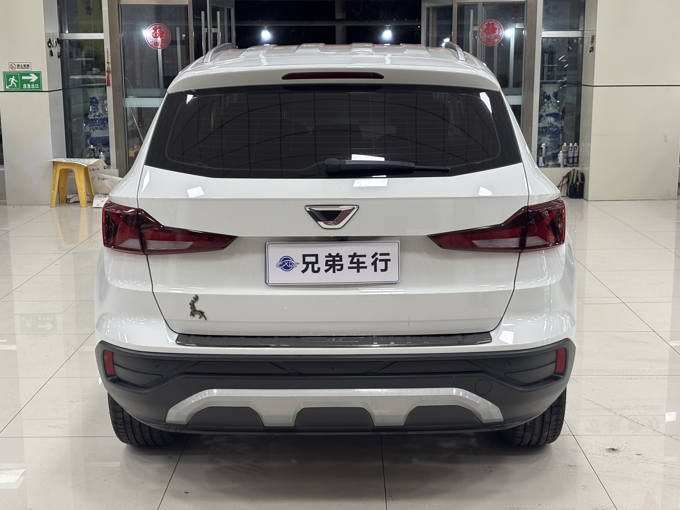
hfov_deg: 36.8
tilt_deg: -10.8
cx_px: 340
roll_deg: +0.1
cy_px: 255
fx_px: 1021
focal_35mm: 52
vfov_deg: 28.0
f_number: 1.6
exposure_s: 1/50
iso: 64
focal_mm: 5.96
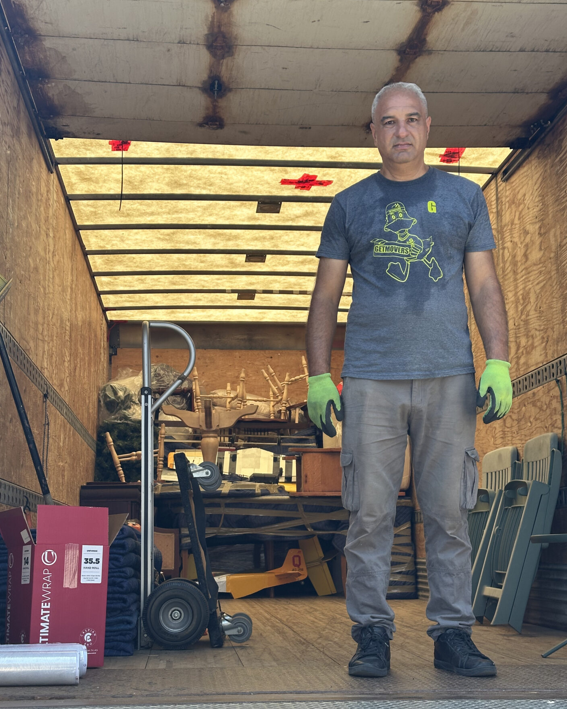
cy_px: 375
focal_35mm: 51
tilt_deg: +6.0
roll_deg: -1.4
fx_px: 1070
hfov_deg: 29.7
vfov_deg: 36.6
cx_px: 280
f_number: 1.78
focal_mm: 6.86
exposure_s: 1/638
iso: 64
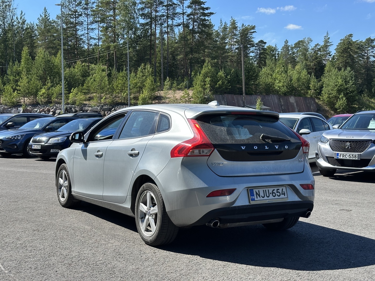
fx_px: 520
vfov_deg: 30.3
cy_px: 140
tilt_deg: -2.1
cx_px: 188
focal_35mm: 48
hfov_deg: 39.7
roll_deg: +0.6
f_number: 1.78
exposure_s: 1/2358
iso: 64
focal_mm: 6.86
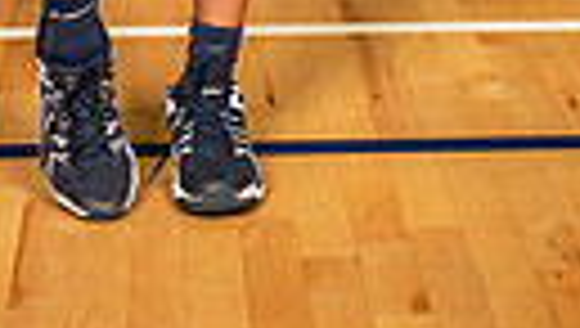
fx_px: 2249
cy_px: -584
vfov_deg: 7.5
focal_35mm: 146
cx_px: 229
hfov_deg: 14.7
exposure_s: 1/320
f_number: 6.3
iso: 640
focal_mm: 40
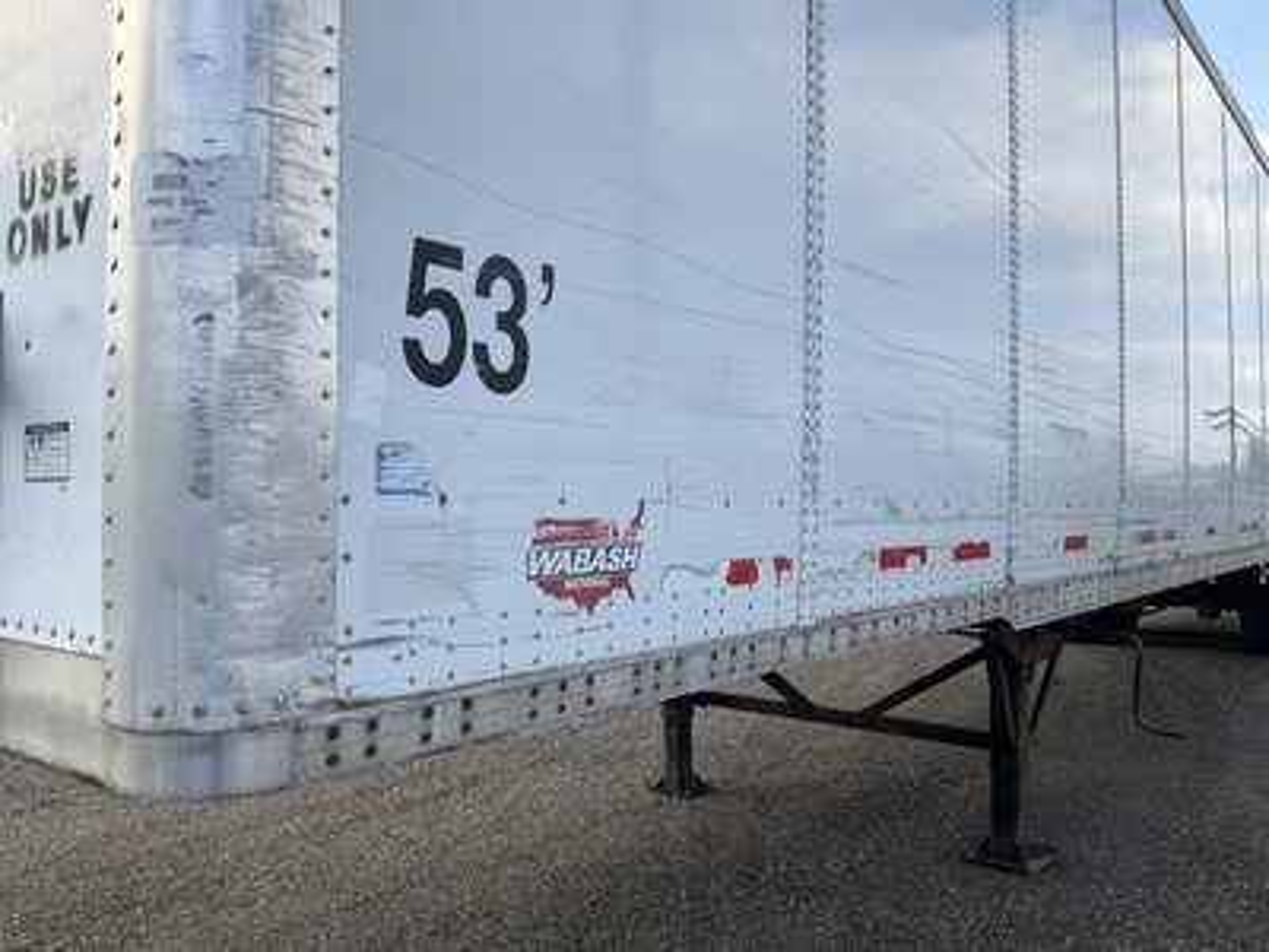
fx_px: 1063
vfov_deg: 48.2
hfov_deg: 61.7
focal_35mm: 29
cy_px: 476
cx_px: 634
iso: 25
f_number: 1.8
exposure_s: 1/962
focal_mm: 3
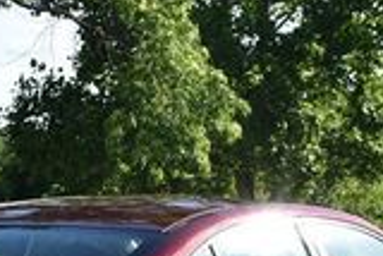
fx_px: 2428
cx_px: 79
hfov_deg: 9.0
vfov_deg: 6.0
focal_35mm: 228
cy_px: 267
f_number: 8
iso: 125
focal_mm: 38
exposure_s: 1/250
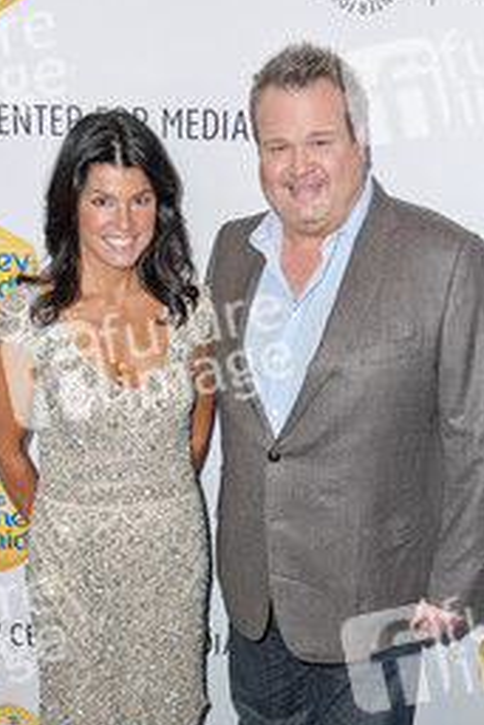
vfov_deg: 38.9
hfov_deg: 27.0
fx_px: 1007
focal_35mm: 50
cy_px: 504
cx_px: 231
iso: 500
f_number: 4.5
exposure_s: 1/400
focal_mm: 32
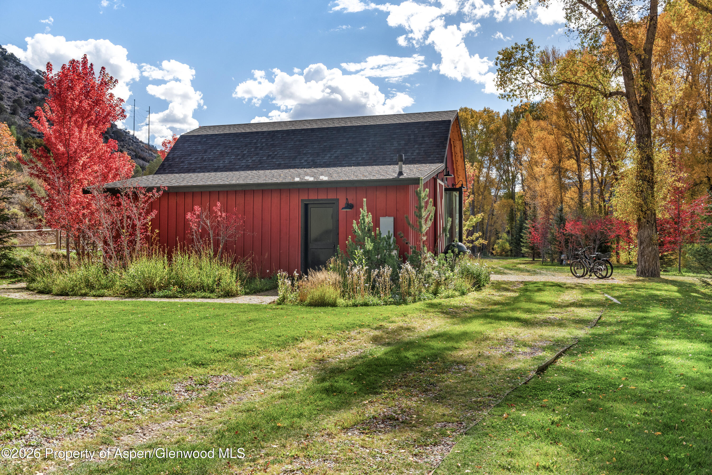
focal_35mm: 32
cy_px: 238
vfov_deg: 41.1
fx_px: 633
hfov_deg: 58.7
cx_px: 356
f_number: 7.1
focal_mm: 32
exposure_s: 1/100
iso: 250
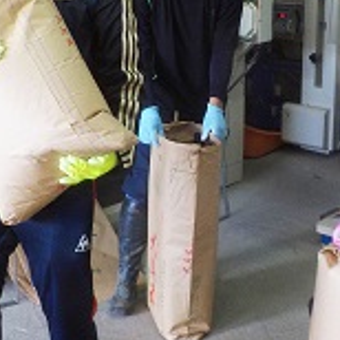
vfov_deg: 24.8
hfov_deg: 24.9
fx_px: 767
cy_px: 106
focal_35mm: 69
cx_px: 221
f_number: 3.3
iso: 160
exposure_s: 1/30
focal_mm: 4.1
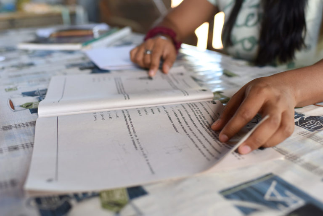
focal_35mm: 35
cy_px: 108
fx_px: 314
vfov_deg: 37.9
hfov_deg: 54.4
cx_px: 162
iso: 1000
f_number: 2.8
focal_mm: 35
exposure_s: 1/250
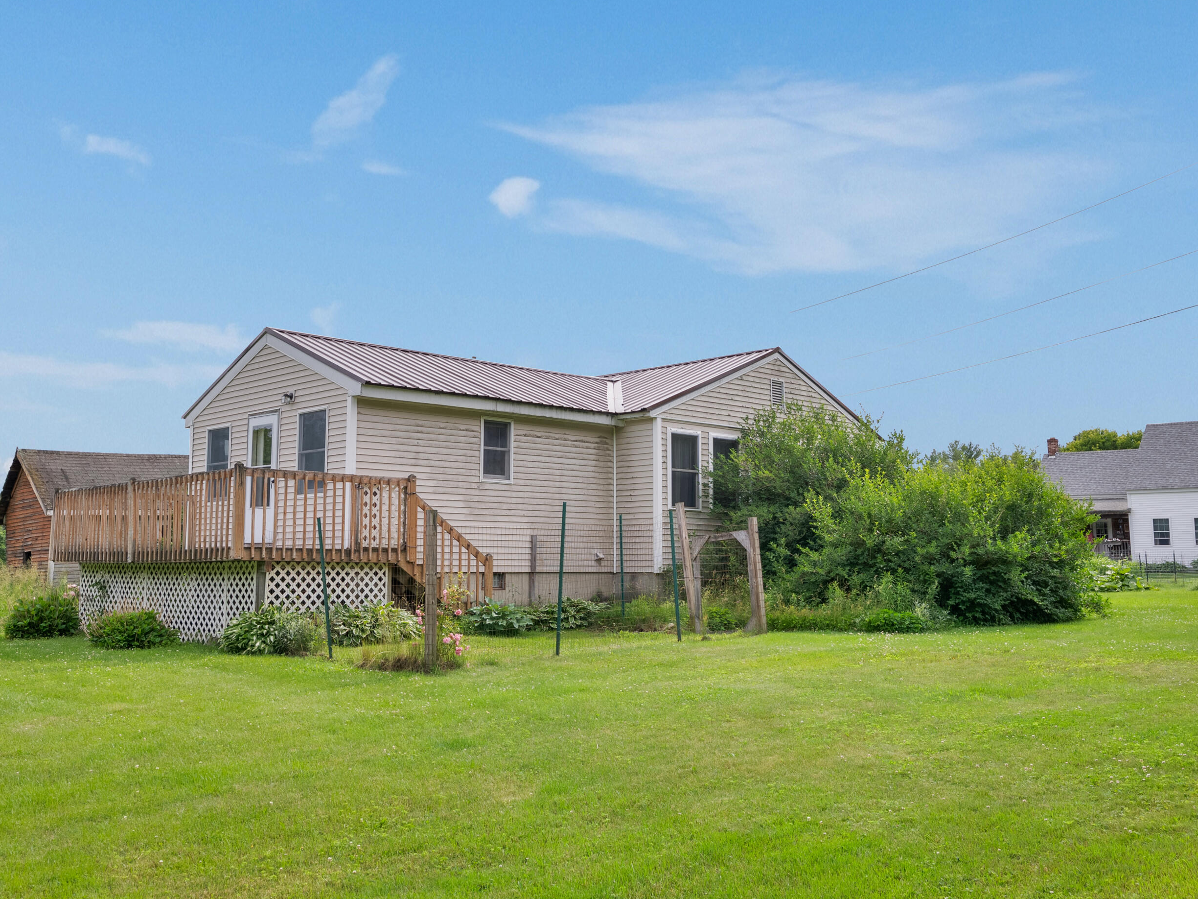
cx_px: 538
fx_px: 1162
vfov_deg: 42.2
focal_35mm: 34
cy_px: 417
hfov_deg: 54.4
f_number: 7.1
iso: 320
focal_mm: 28.5
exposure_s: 1/1000
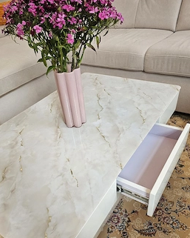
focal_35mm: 28
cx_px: 86
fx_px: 197
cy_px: 146
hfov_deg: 51.5
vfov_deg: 61.5
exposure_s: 1/101
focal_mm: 6.3
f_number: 1.7
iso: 160
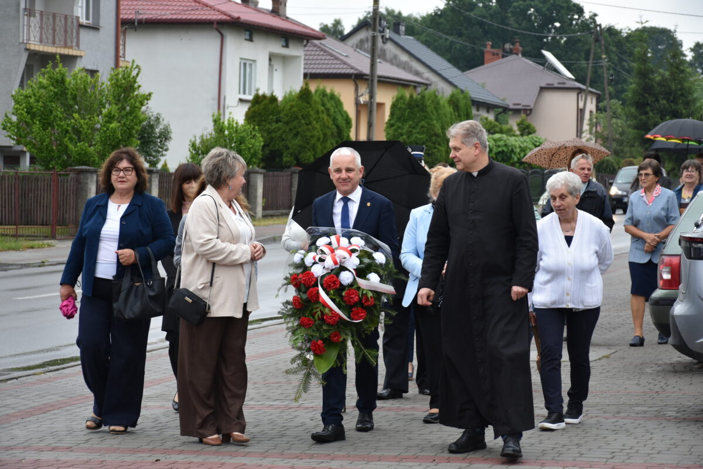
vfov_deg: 11.4
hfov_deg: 17.1
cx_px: 352
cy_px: 234
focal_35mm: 120
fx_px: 2343
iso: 400
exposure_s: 1/160
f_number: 6.3
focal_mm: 80
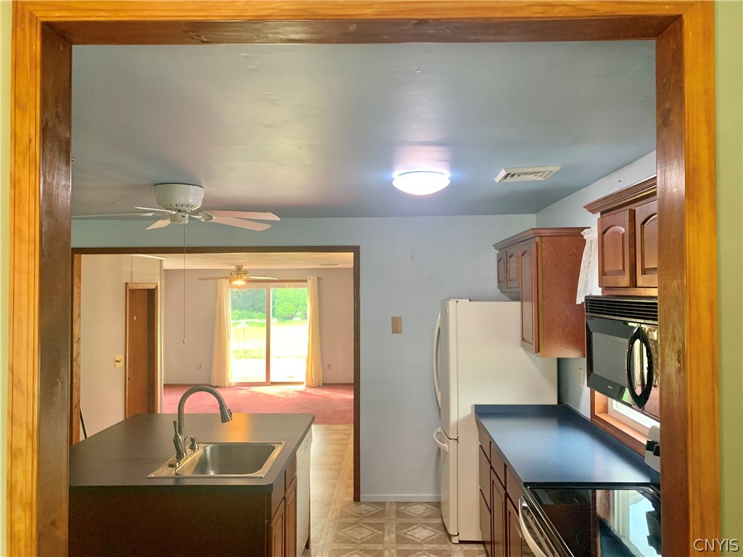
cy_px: 278
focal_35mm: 26
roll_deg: -0.2
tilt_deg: +1.3
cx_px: 372
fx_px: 558
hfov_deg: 67.3
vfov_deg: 53.1
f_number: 1.8
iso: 160
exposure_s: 1/60
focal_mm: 4.25
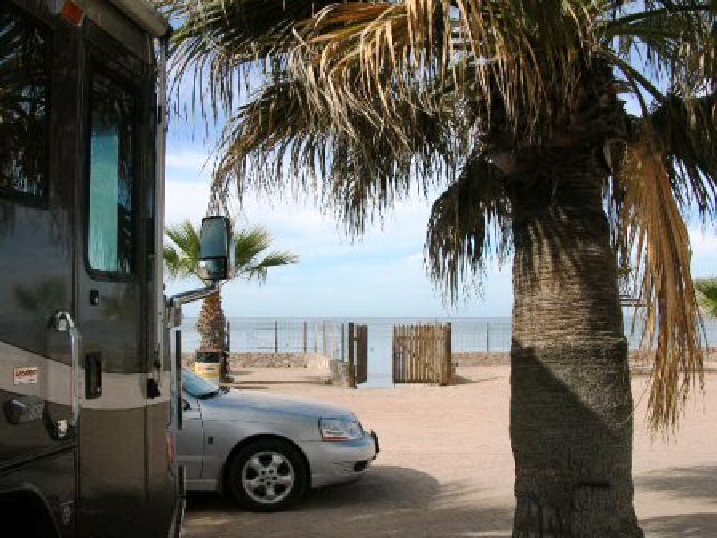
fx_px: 746
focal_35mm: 36
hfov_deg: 51.4
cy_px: 269
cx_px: 358
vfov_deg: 39.7
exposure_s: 1/700
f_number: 3.7
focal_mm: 6
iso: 50
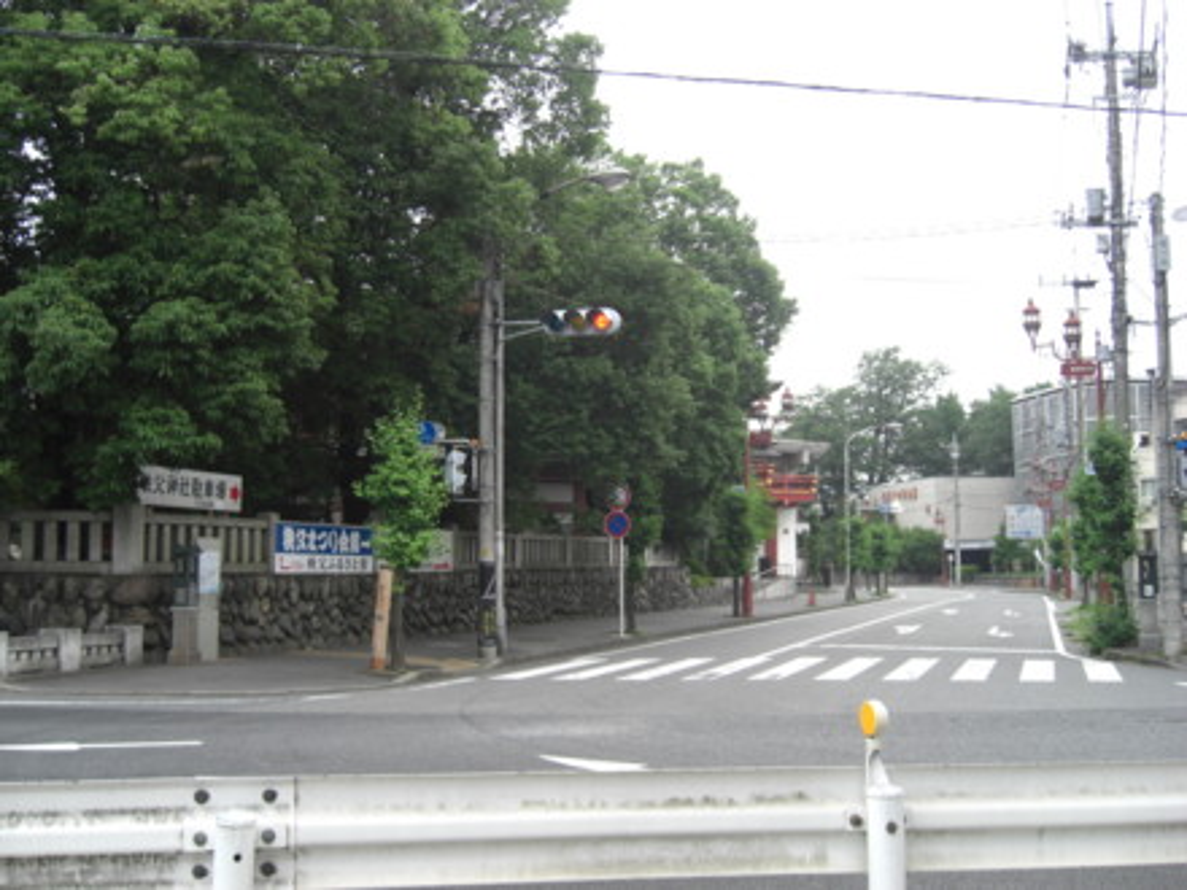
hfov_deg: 49.0
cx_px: 594
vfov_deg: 37.7
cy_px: 445
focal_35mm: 38
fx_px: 1303
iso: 80
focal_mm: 7.9
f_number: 2.8
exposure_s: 1/160
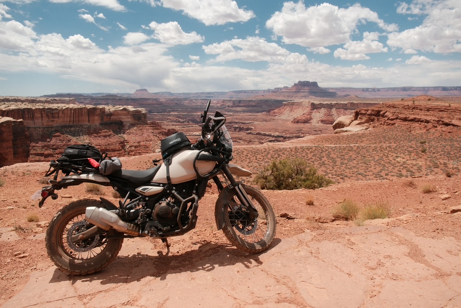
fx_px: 333
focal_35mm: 26
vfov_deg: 49.6
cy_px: 154
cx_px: 230
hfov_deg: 69.4
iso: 125
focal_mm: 17
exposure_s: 1/1100
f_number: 4
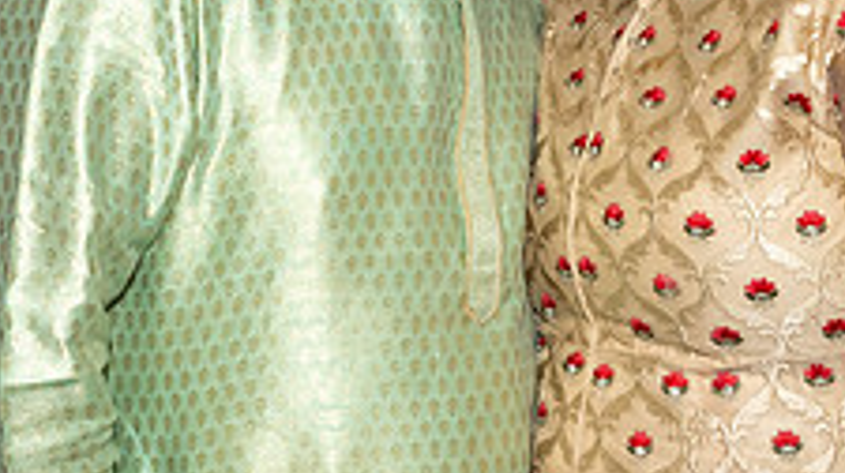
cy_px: 110
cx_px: 807
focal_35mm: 126
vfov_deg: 9.6
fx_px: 2820
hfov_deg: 16.7
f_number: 7.1
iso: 1000
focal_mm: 23
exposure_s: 1/250
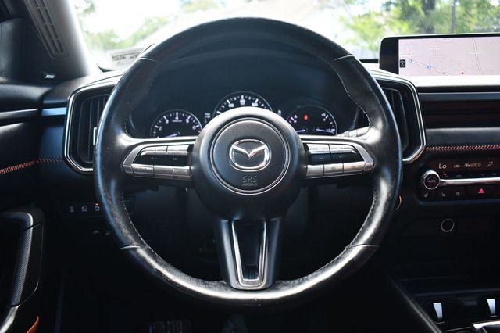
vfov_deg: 42.3
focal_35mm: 31
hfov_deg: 60.3
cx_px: 250
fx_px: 430
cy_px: 166
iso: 800
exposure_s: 1/160
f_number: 3.8
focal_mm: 21
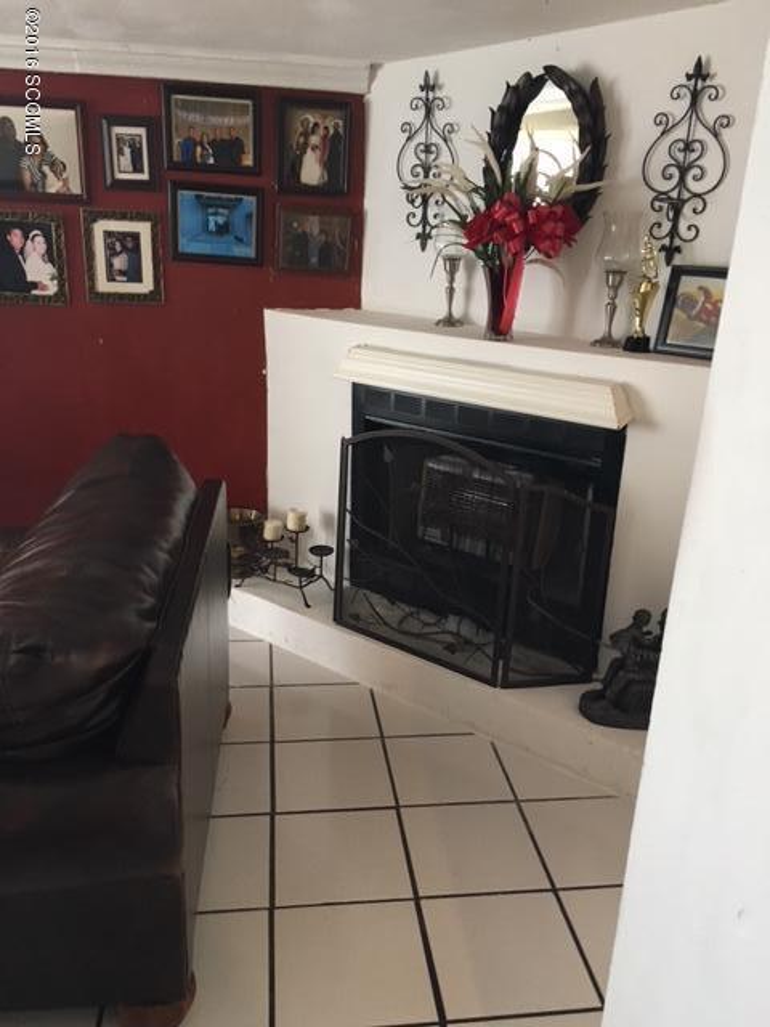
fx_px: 860
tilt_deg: -22.1
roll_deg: -3.2
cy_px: 514
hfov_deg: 48.2
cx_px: 385
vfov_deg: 61.7
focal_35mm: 29
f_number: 2.2
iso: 125
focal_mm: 4.15
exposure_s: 1/30
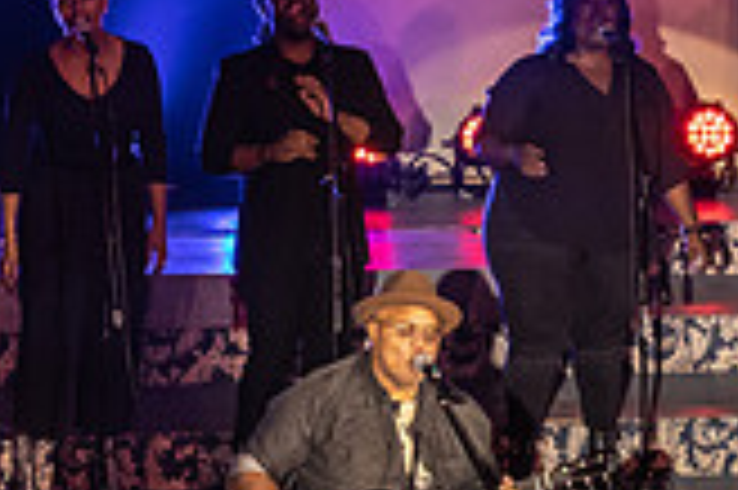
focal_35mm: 304
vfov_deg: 4.5
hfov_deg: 6.8
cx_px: 320
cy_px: 317
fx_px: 6226
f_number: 4
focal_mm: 86
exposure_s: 1/125
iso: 5000
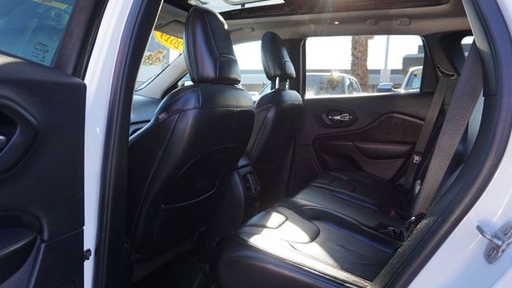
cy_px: 138
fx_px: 353
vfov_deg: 44.4
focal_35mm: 26
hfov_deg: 71.9
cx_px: 257
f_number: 4.5
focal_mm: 16
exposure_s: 1/60
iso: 100
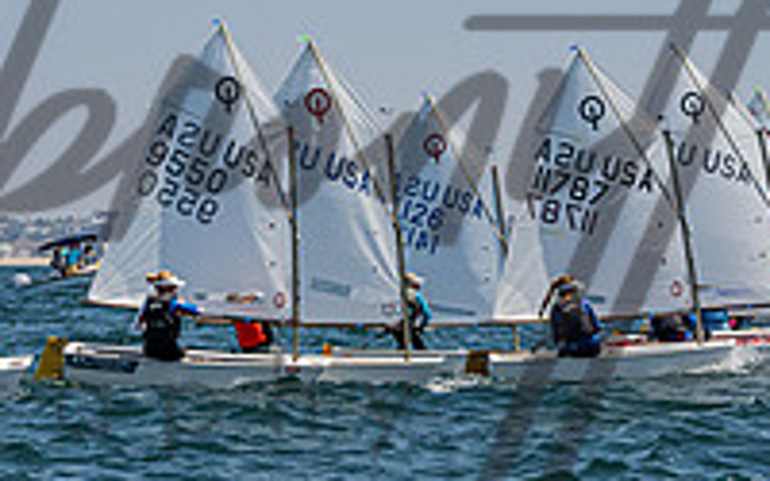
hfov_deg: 11.9
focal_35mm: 176
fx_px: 3693
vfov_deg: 7.4
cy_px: 113
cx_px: 228
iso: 500
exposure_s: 1/4000
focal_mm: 58
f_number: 5.6
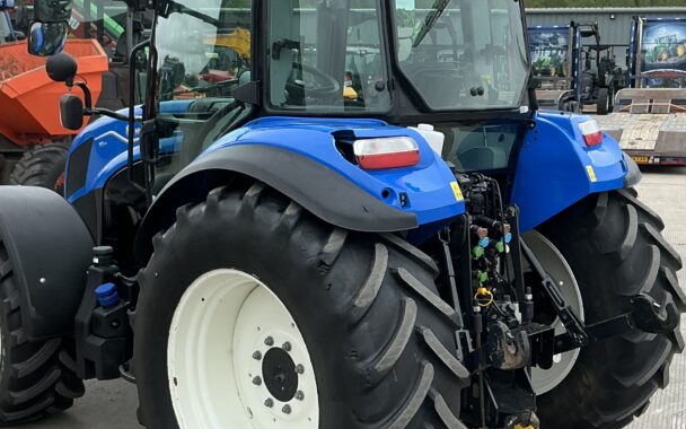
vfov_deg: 25.8
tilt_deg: -5.6
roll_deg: -1.5
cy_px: 234
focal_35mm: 50
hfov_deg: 40.2
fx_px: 935
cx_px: 388
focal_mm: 3
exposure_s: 1/389
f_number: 1.8
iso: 25
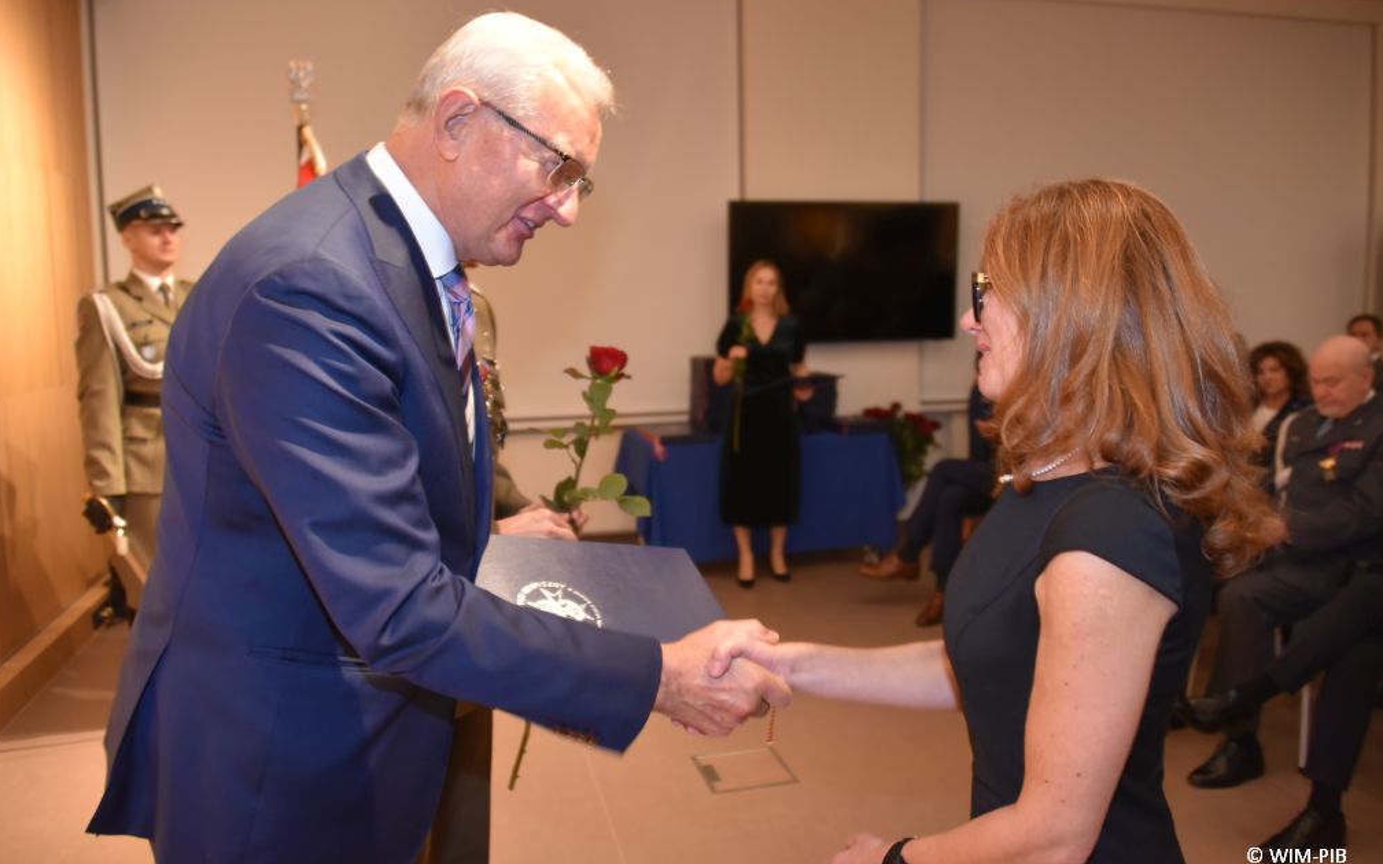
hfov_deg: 64.6
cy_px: 413
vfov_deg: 43.1
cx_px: 694
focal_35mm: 29
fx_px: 1093
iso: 2500
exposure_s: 1/60
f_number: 3.5
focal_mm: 28
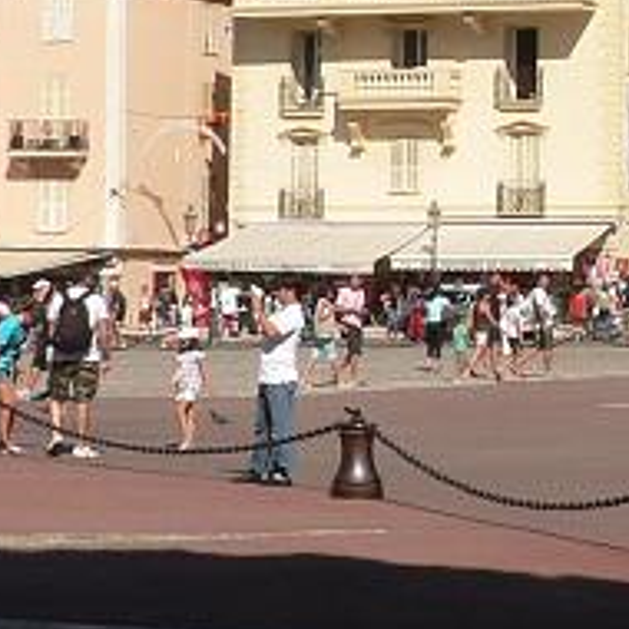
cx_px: 689
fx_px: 2755
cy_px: 17
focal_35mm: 134
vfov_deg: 12.9
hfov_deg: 12.8
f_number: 5.6
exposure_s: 1/640
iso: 80
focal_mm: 6
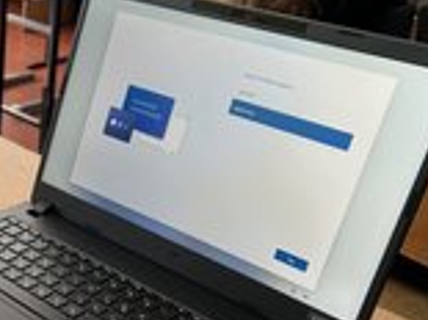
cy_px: 259
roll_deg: -0.4
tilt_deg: -30.8
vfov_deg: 21.6
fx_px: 828
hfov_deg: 26.2
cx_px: -69
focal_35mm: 67
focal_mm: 5.7
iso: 125
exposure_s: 1/121
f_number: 1.5
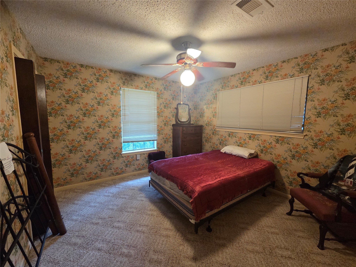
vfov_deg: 89.9
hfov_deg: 106.2
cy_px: 134
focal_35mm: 13
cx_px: 178
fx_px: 134
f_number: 2.2
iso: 640
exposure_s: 1/60
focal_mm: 2.2
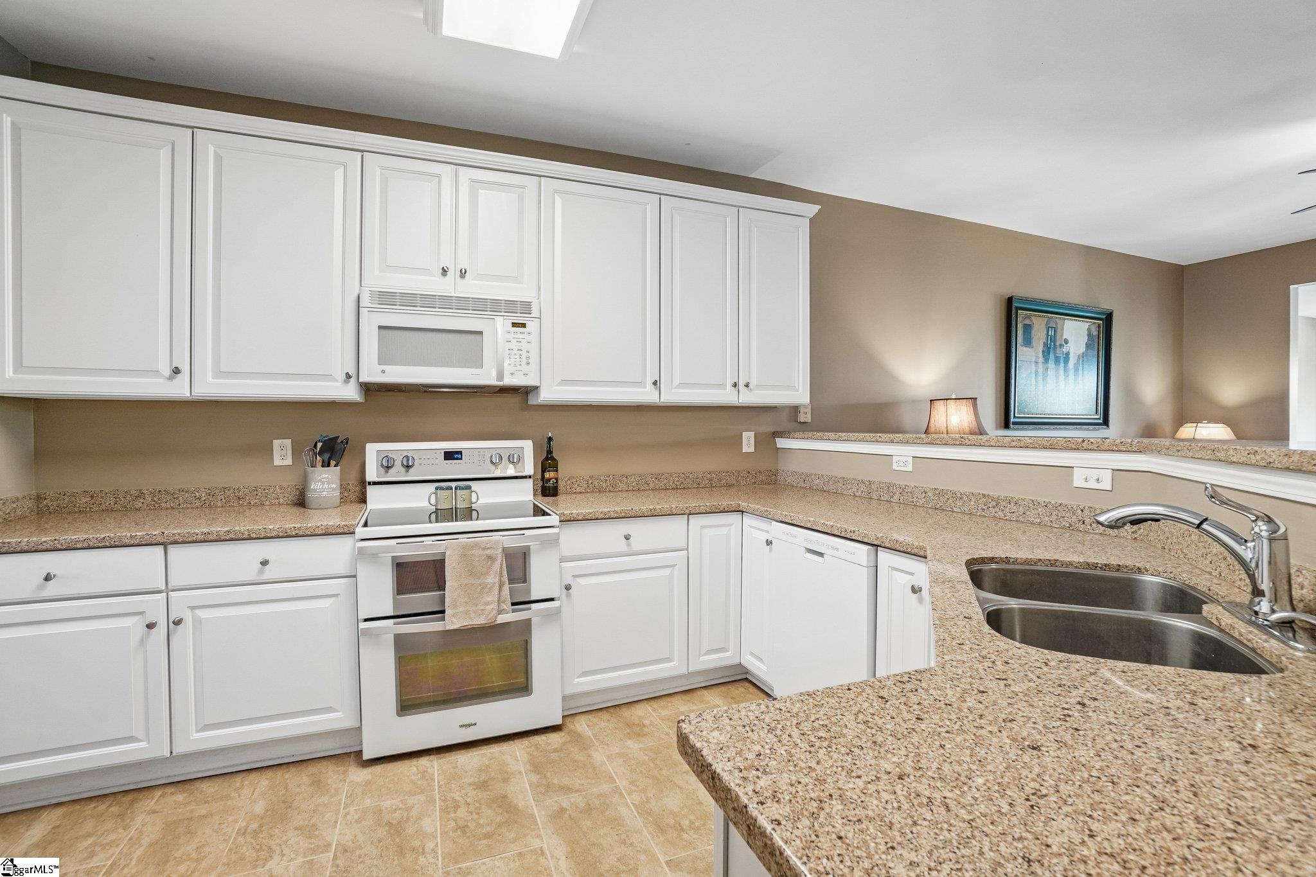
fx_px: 548
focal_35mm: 15
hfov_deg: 100.4
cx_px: 658
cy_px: 438
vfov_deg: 77.3
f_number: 8
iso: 400
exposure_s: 1/10
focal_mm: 10
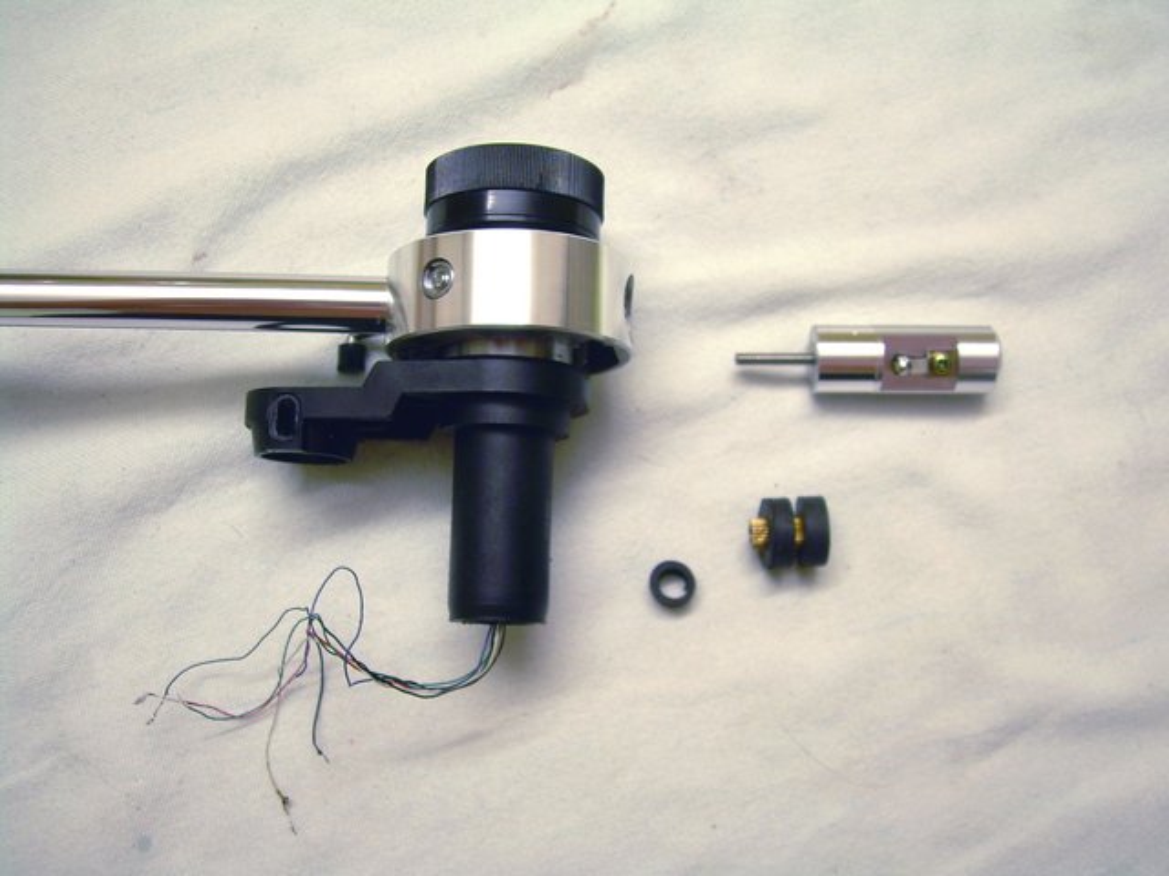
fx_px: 1283
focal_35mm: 38
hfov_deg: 49.0
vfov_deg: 37.7
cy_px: 438
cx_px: 584
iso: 50
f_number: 2.8
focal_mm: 6.3
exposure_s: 1/12.3
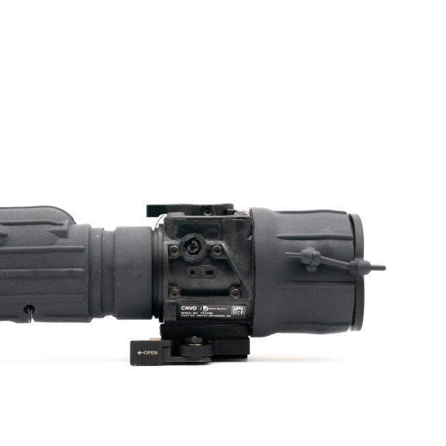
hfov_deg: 20.4
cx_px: 163
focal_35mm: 85
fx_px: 1239
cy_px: 223
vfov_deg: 20.4
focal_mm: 66
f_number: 11
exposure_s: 1/50
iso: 1000
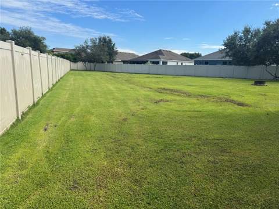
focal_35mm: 24
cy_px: 104
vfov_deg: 56.8
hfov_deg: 71.6
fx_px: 193
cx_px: 140
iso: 80
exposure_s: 1/3413
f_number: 1.78
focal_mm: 6.76
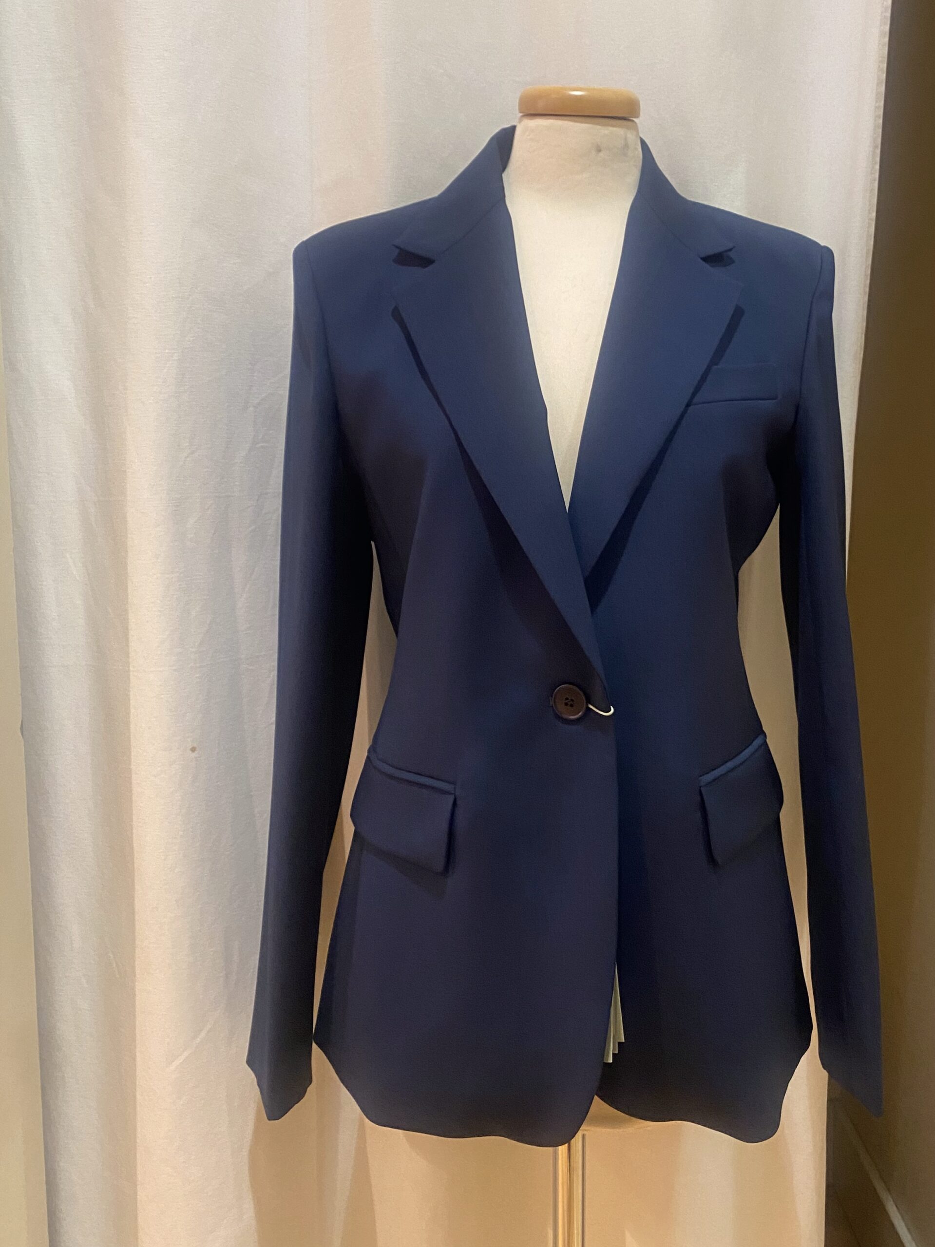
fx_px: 937
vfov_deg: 67.3
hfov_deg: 53.0
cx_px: 468
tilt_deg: -4.5
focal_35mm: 26
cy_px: 624
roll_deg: -0.6
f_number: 1.8
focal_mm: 4.25
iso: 250
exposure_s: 1/50
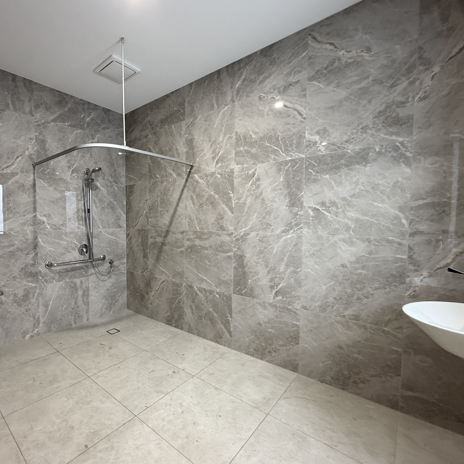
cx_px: 167
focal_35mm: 17
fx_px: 258
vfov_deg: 84.0
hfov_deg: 82.0
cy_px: 233
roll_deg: +0.5
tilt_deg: -2.7
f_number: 2.2
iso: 320
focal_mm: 2.22
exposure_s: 1/50
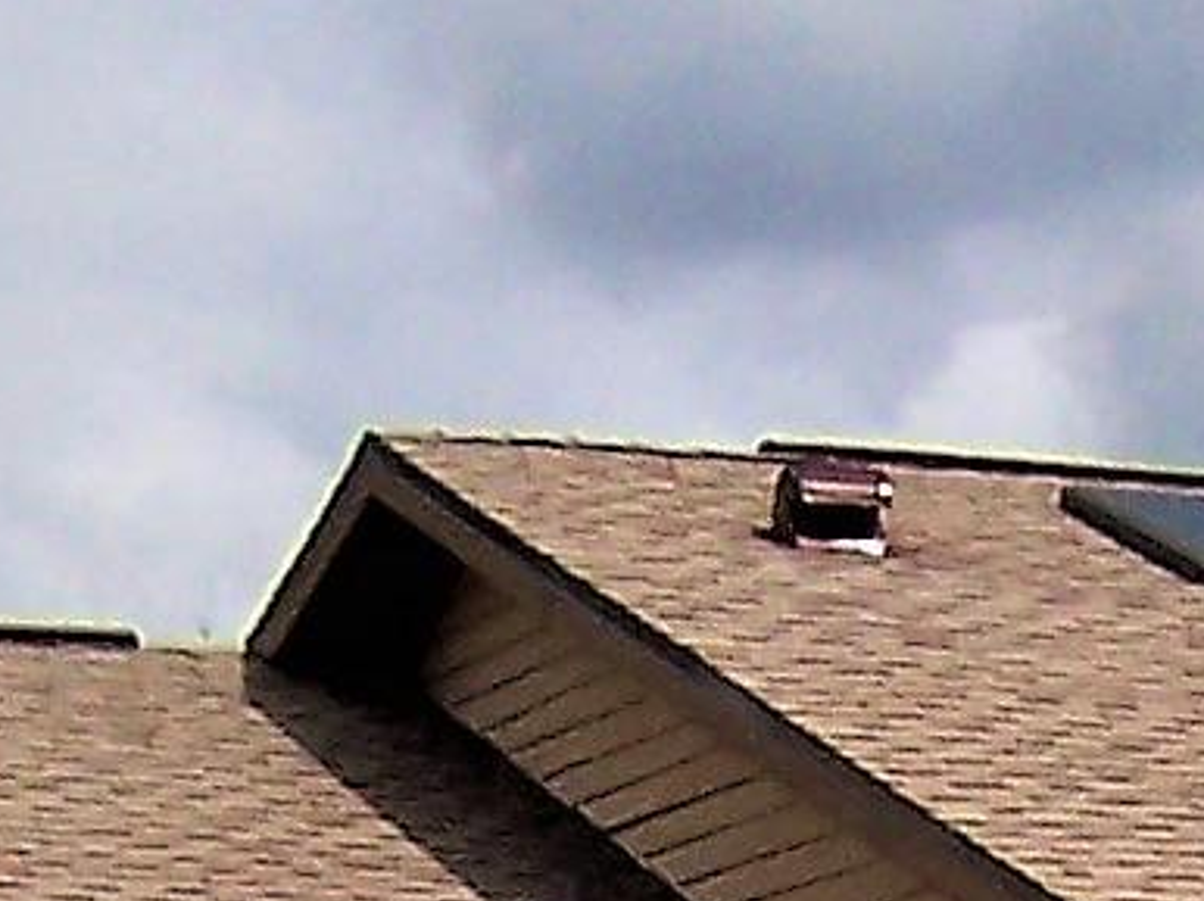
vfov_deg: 5.9
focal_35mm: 239
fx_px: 8308
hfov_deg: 8.2
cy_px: 2285
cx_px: 1416
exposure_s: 1/1500
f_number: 4.8
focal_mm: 6
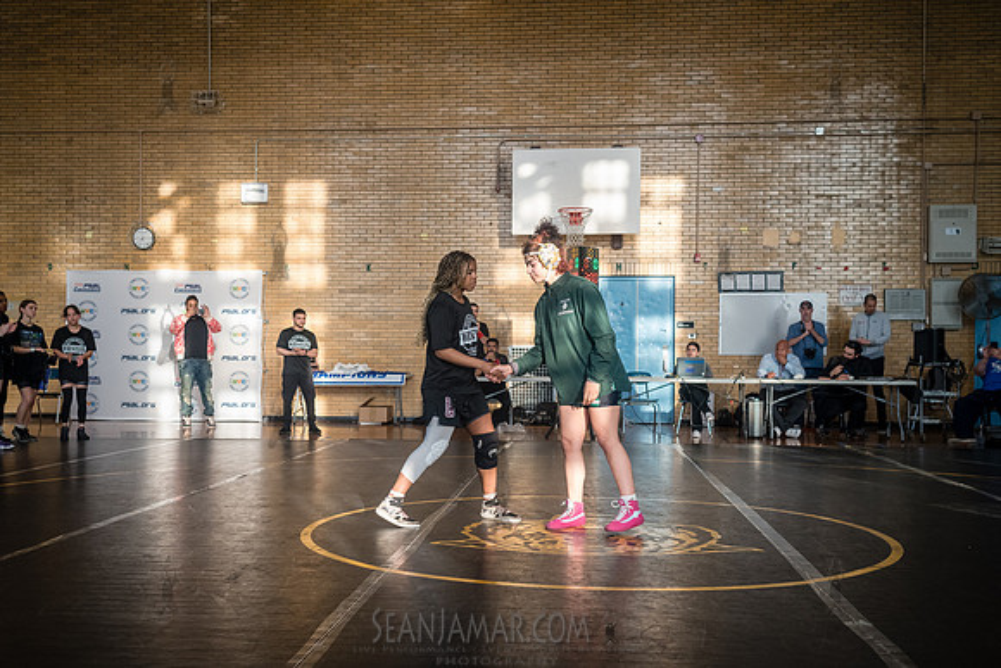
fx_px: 1099
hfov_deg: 49.0
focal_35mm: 40
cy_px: 369
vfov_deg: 33.8
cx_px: 475
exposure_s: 1/320
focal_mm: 35
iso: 1600
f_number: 5
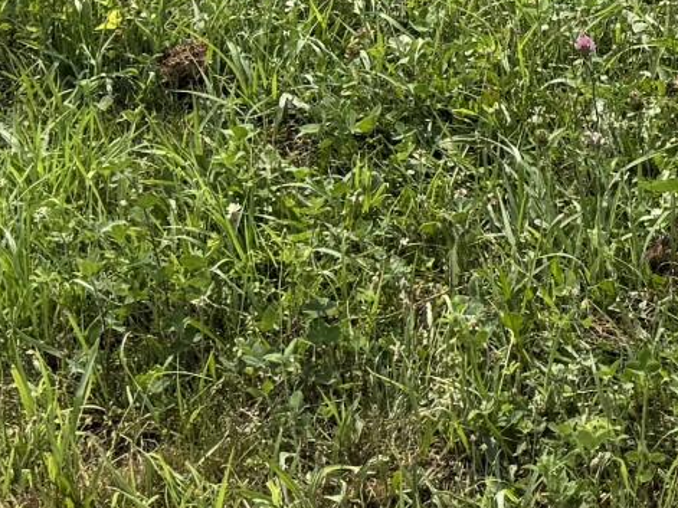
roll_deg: -0.7
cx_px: 1139
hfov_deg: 12.1
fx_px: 2996
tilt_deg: -10.5
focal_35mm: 153
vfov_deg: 9.2
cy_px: -448
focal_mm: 6.76
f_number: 1.78
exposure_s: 1/4405
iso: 80
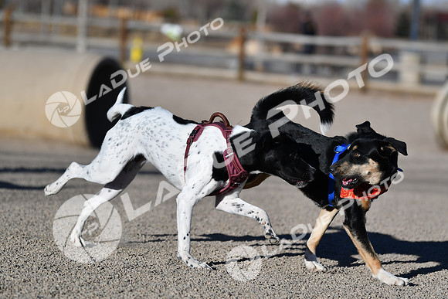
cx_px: 224
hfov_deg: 10.5
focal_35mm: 195
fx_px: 2427
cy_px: 150
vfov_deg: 7.0
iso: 100
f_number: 2.8
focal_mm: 130
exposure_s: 1/4000
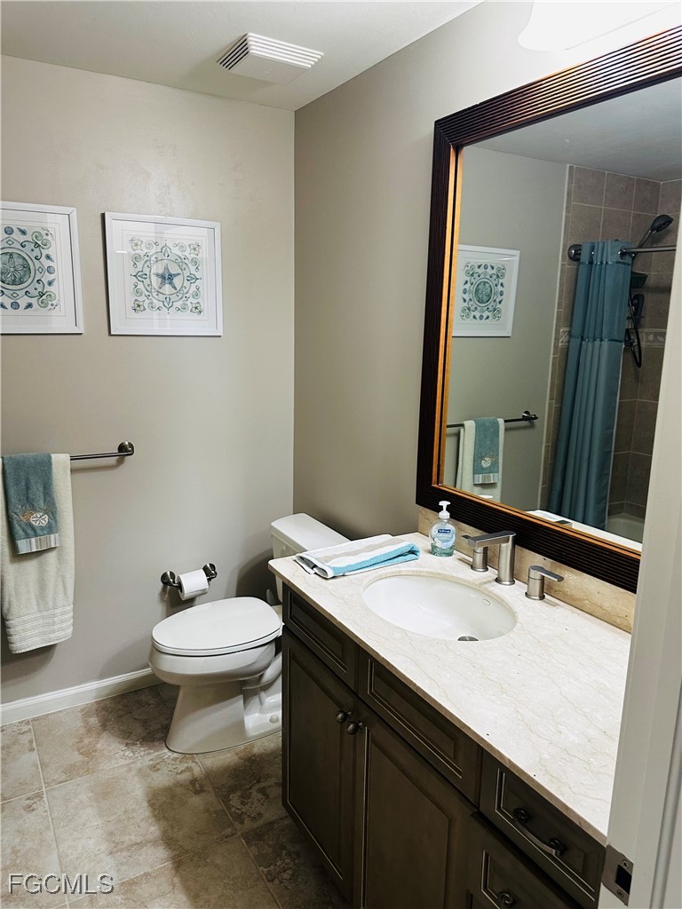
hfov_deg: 56.8
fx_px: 630
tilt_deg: -14.7
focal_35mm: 24
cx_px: 341
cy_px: 454
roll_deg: -2.2
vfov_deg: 71.6
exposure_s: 1/60
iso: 200
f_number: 1.78
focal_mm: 6.86
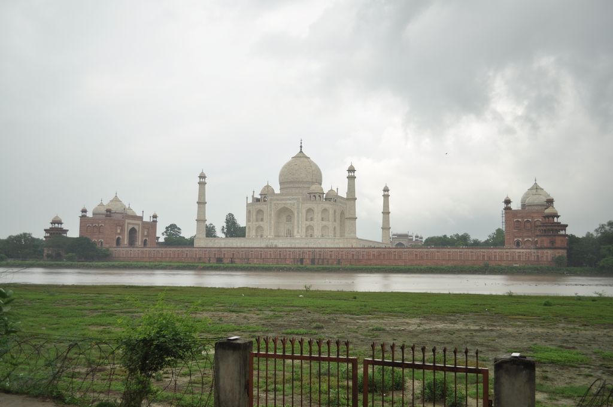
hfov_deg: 53.2
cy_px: 204
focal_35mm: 36
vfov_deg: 36.8
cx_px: 306
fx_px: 612
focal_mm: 24
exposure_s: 1/800
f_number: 4
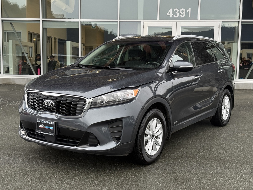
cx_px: 126
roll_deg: -0.6
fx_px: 351
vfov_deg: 30.3
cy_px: 95
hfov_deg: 39.7
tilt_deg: -4.5
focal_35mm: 48
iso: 80
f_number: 1.78
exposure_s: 1/381
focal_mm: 6.76
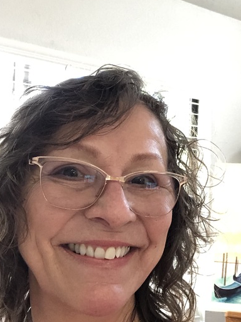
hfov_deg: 28.8
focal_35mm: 50
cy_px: 172
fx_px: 464
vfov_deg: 38.2
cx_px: 172
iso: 320
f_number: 2.2
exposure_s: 1/60
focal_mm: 2.87
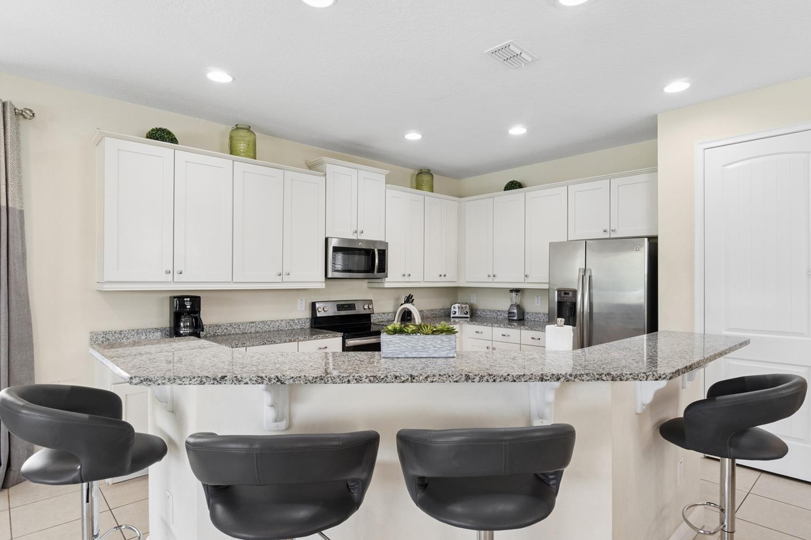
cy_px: 273
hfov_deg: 86.8
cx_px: 426
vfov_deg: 64.5
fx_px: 428
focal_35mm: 19
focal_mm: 12
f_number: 11
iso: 400
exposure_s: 1/15
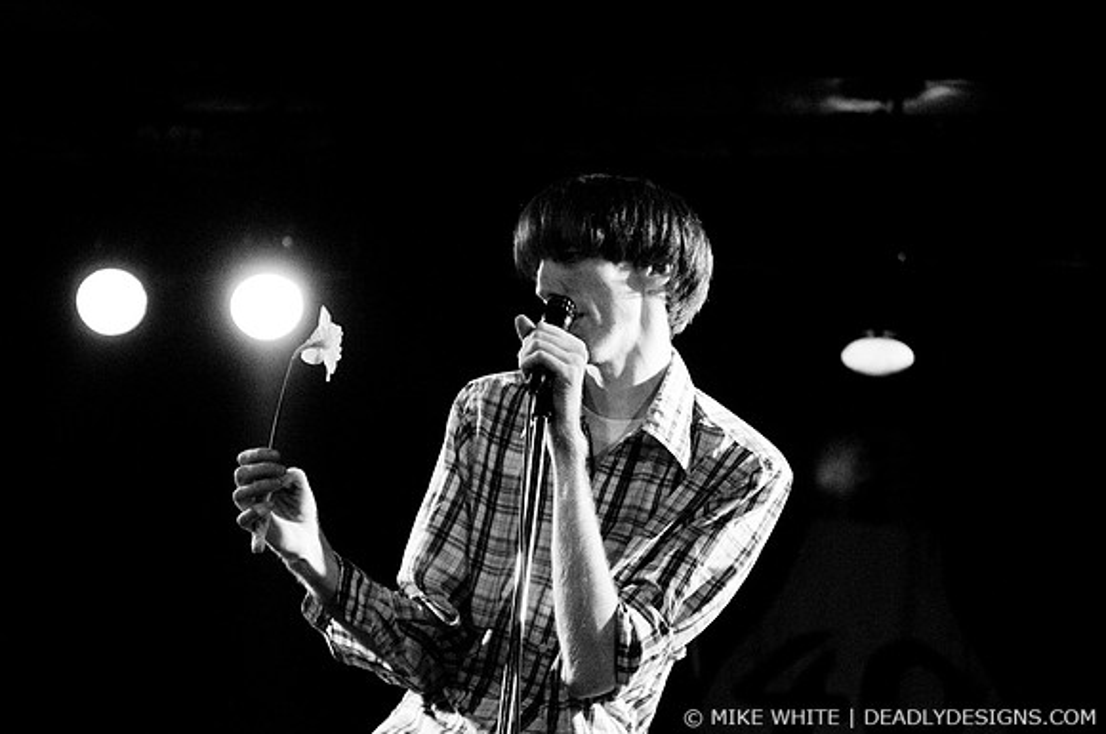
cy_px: 367
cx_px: 553
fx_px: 3221
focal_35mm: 105
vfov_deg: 13.0
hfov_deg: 19.5
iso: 1250
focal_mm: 70
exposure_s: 1/80
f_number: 2.8
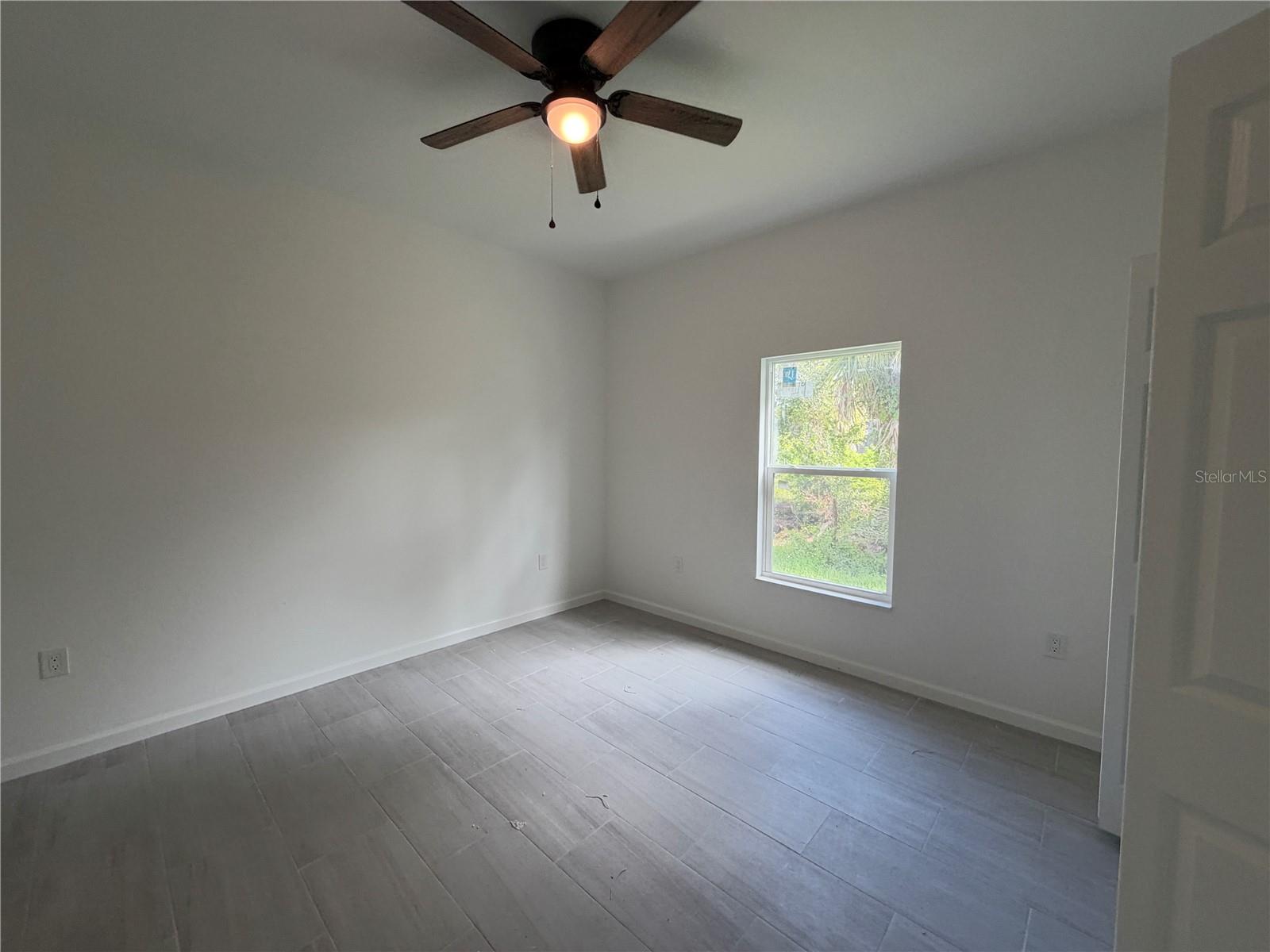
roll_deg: -0.5
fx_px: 514
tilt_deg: -2.6
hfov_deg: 102.1
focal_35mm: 14
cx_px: 635
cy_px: 476
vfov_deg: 85.7
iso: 200
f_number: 2.2
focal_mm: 2.22
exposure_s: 1/120
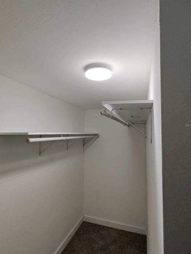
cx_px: 98
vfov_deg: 102.0
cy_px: 125
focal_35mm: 14
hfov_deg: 85.7
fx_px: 103
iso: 154
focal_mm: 2.24
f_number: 2.2
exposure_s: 1/59.9
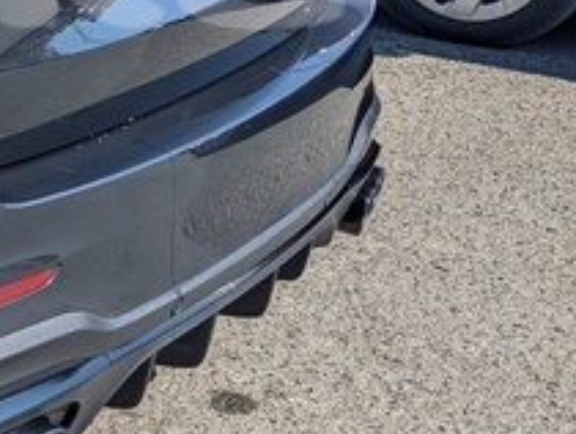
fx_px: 1516
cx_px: -465
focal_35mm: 91
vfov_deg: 15.9
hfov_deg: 17.4
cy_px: -22
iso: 44
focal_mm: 6.81
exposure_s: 1/1471
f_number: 1.85
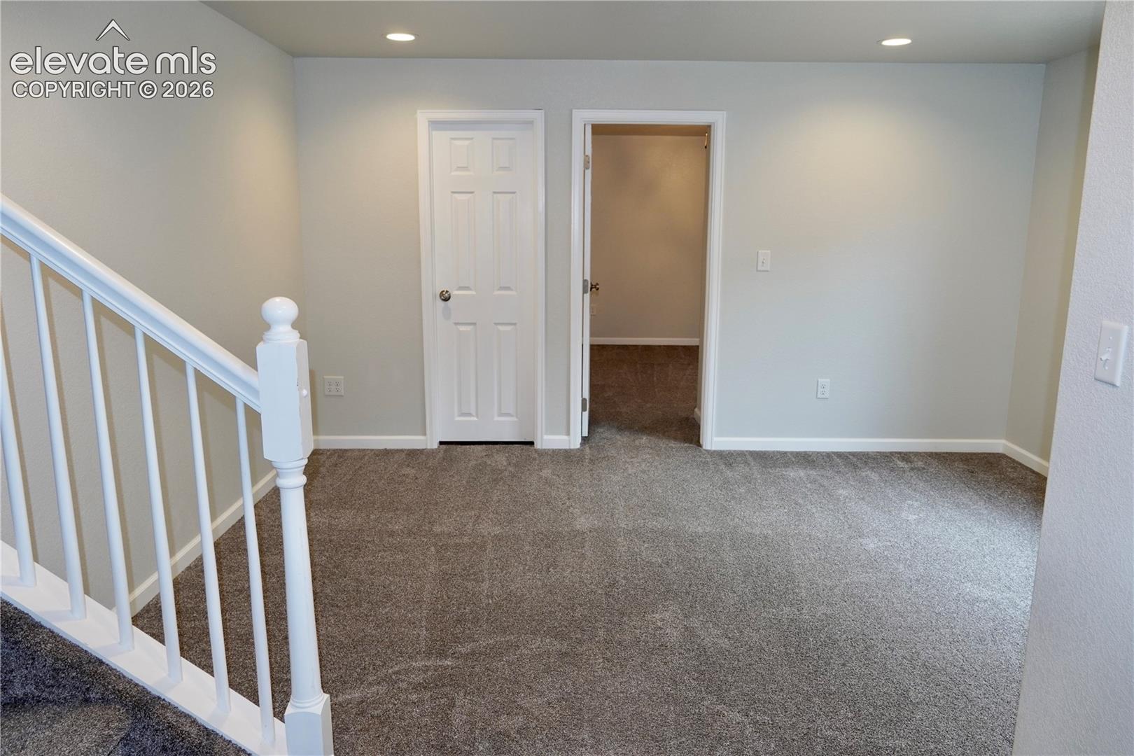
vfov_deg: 47.9
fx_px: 850
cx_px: 567
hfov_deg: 67.4
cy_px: 378
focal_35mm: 27
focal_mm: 18
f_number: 6.3
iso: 320
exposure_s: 1/25
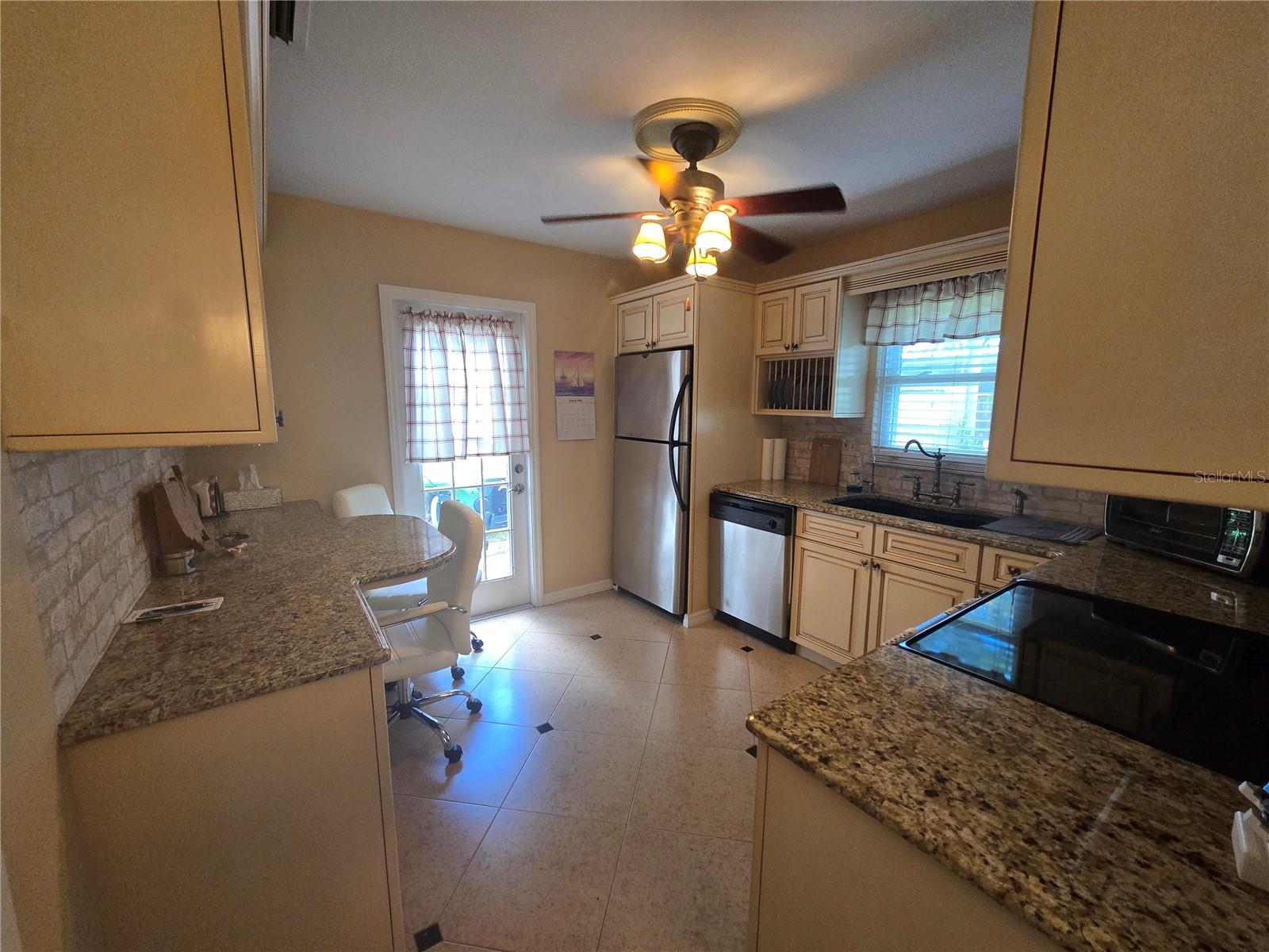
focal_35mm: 13
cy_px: 476
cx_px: 634
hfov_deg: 106.2
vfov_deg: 89.9
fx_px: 477
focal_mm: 2.2
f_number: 2.2
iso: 320
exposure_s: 1/60
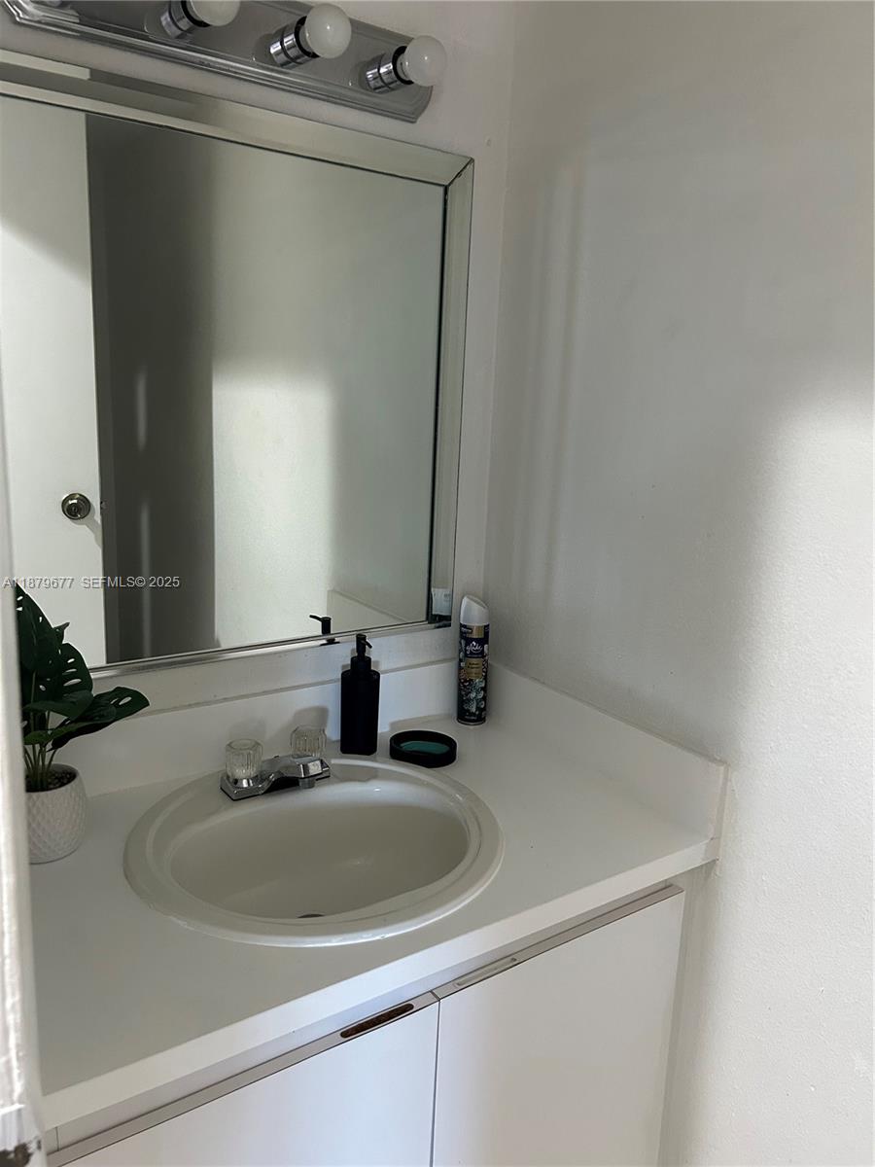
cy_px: 584
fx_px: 876
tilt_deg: -12.6
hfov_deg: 53.1
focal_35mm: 26
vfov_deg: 67.3
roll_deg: -2.9
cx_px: 438
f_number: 1.5
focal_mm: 5.7
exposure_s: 1/60
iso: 250
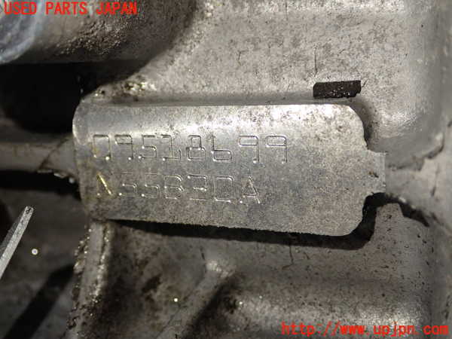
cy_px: 170
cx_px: 226
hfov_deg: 42.9
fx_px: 575
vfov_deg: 32.9
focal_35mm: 44
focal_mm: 7.84
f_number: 2.9
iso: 200
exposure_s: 1/40
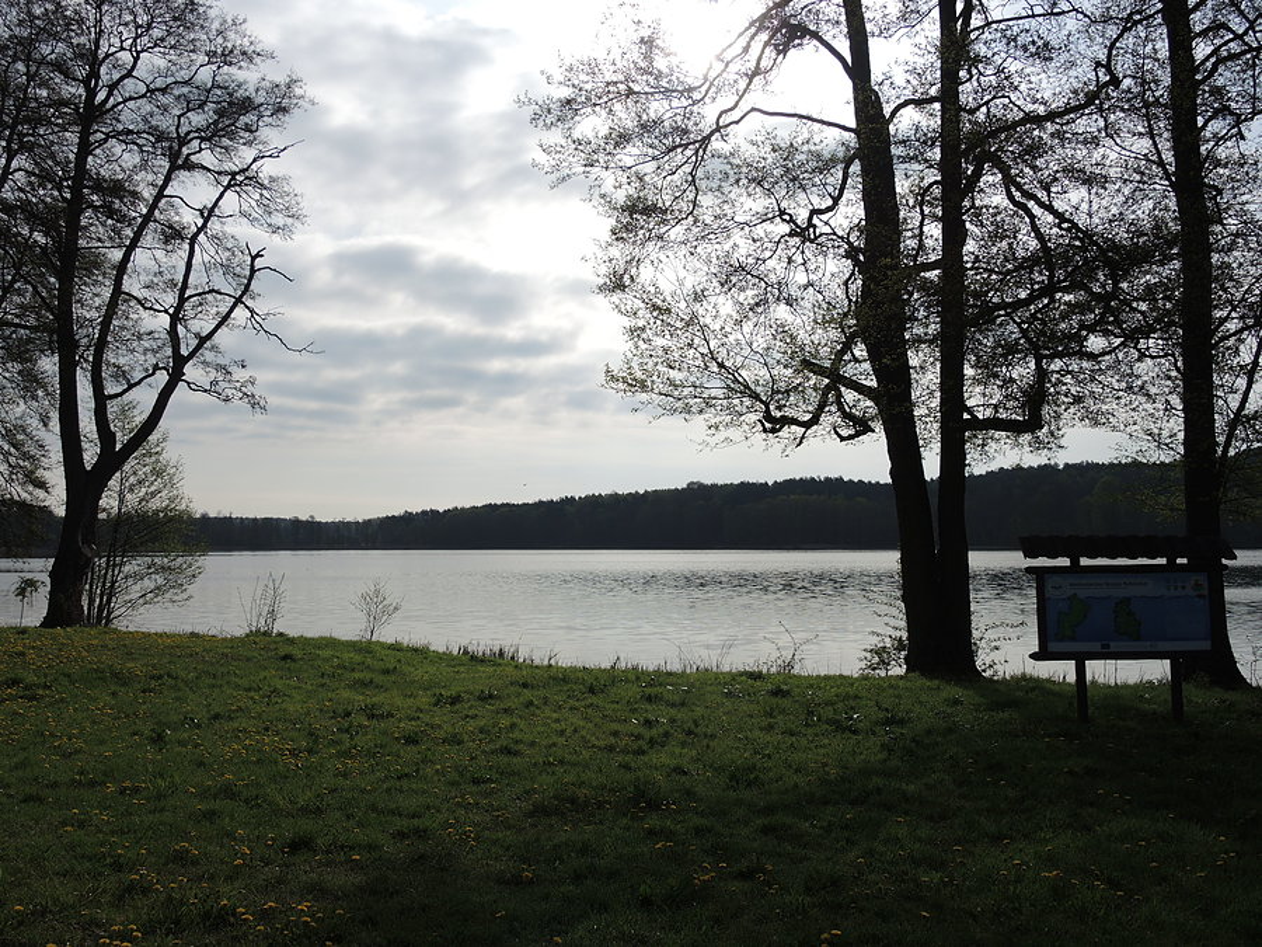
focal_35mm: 28
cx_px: 631
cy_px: 474
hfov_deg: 63.4
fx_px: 1021
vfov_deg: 49.7
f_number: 4
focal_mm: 6
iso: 80
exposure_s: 1/1250
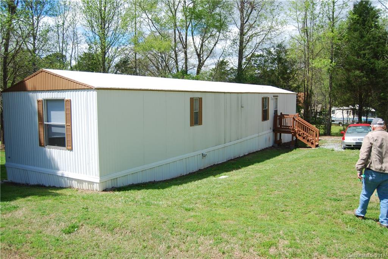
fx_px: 324
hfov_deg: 61.9
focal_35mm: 30
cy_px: 130
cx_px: 194
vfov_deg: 43.7
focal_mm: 20
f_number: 3.8
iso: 100
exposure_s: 1/640
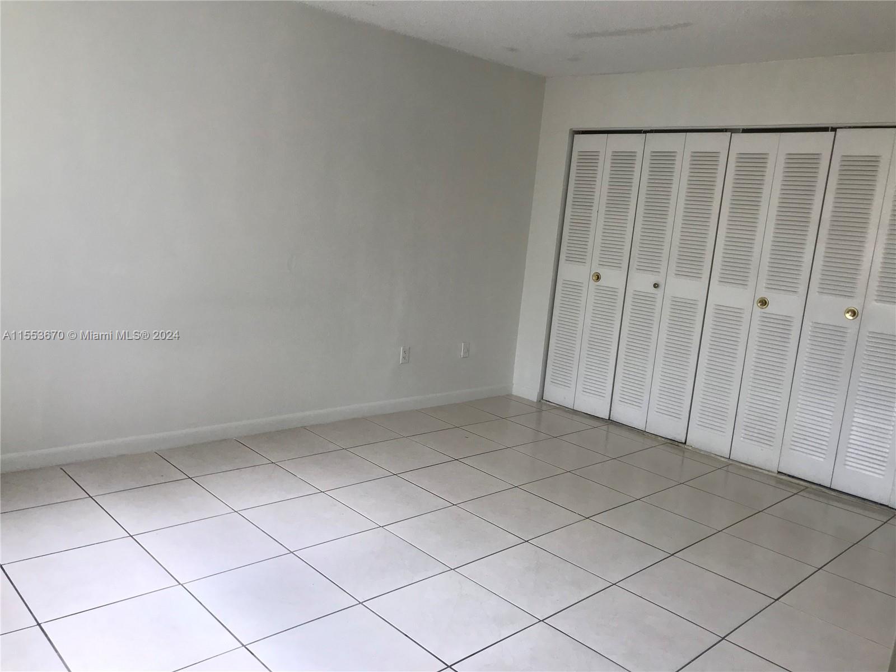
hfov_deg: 63.4
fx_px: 725
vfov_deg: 49.7
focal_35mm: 28
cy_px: 336
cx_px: 448
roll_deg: -4.2
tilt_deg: -8.8
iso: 40
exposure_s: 1/120
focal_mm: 3.99
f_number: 1.8
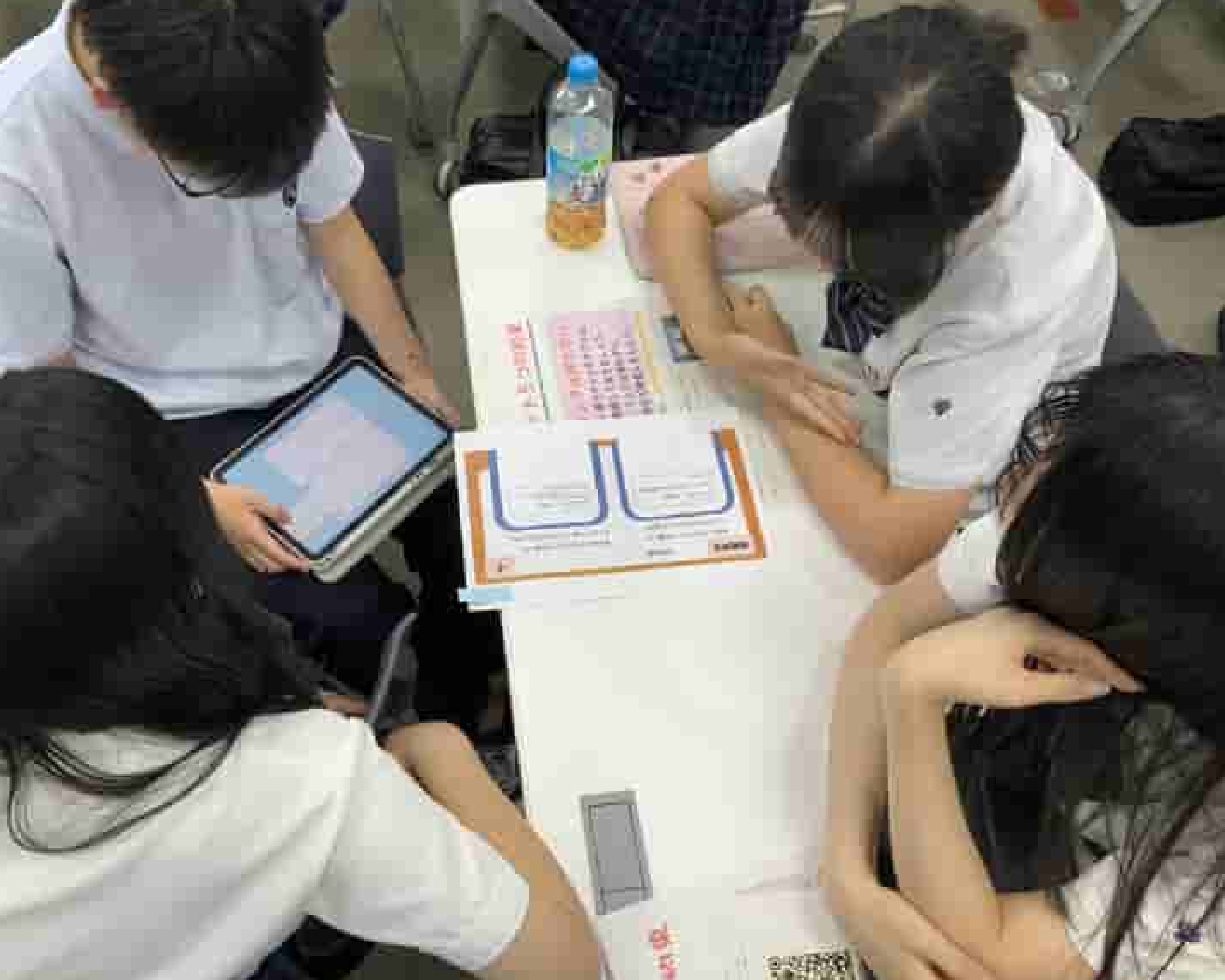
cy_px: 500
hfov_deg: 55.5
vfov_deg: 45.8
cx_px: 548
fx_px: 1161
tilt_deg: -54.3
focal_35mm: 32
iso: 40
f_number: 1.8
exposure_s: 1/120
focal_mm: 3
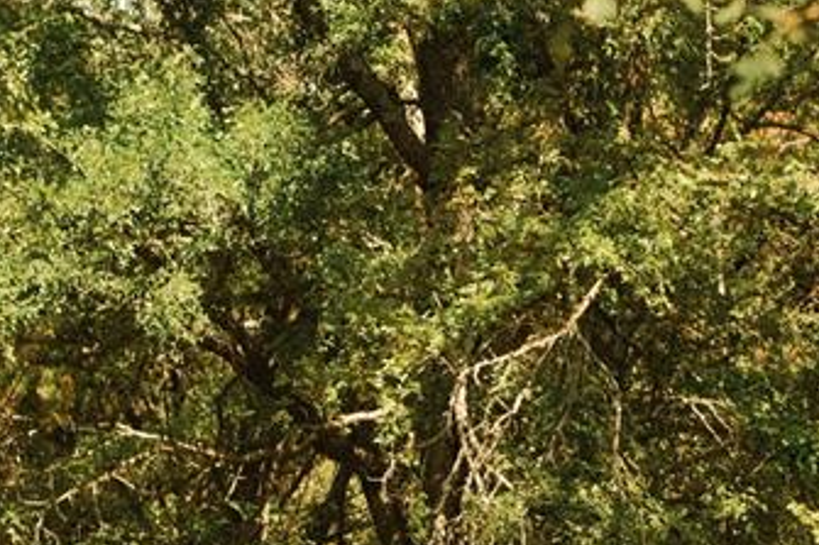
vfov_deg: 5.3
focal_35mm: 257
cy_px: 738
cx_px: 601
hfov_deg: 8.0
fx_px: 5844
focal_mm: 56
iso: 5000
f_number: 2.8
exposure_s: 1/4000
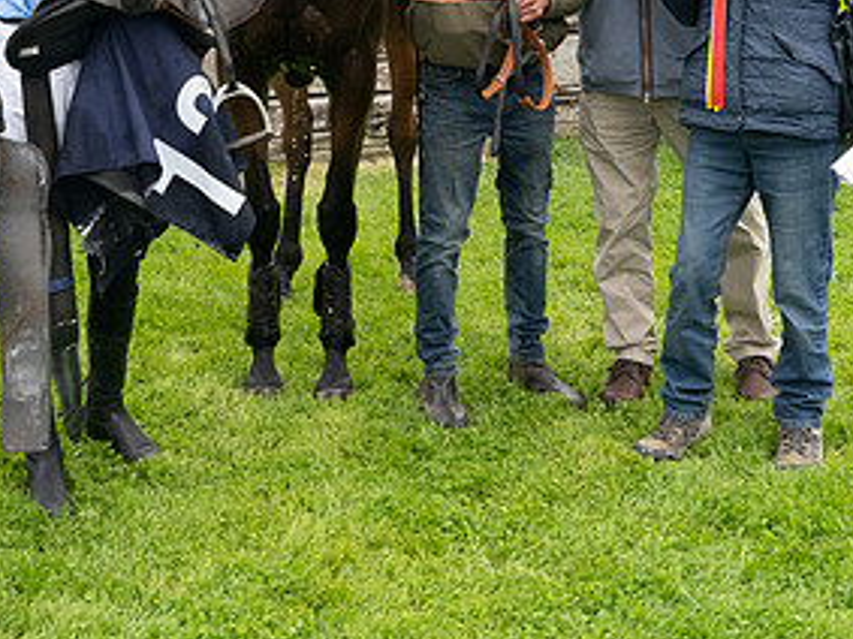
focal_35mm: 73
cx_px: 353
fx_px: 1798
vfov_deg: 19.8
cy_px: 71
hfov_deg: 26.6
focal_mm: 37
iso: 1600
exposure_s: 1/1250
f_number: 9
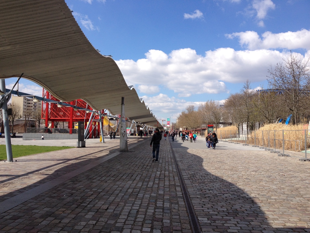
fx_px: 313
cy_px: 116
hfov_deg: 52.6
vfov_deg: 40.7
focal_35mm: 35
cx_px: 155
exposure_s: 1/1727
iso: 50
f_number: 2.4
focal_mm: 4.28
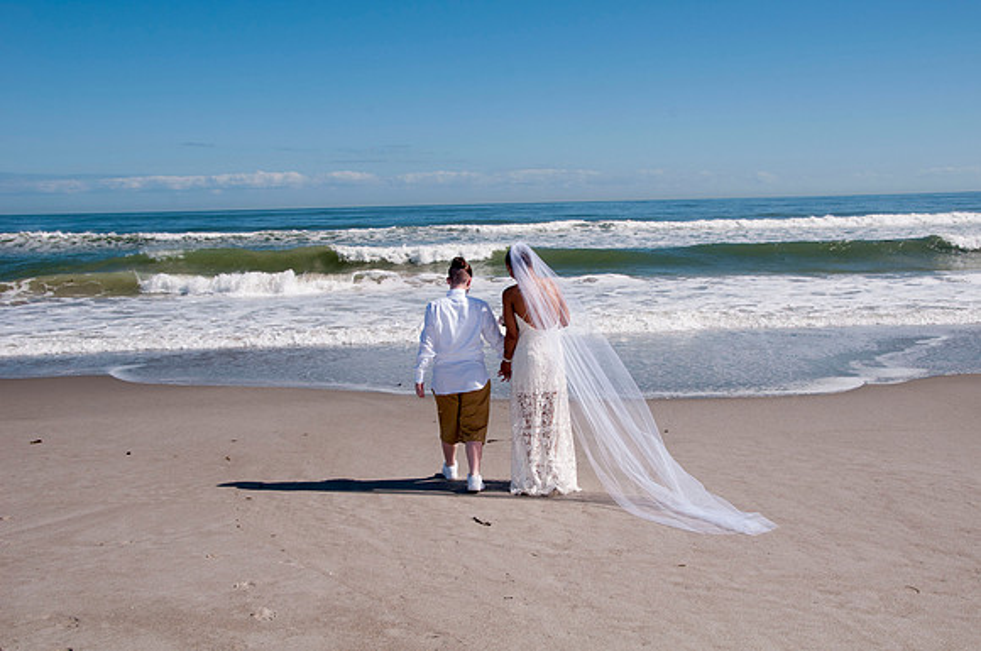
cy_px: 326
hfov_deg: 49.6
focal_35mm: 39
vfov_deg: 34.1
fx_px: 1061
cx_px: 490
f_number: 13
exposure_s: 1/250
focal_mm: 26
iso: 100
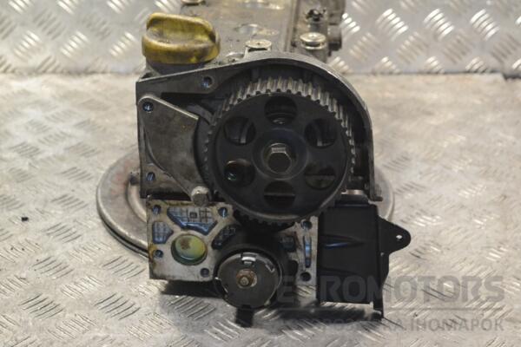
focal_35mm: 72
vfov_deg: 18.9
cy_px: 174
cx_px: 260
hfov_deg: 28.1
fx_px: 1042
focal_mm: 48
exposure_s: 1/250
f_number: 8
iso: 3200
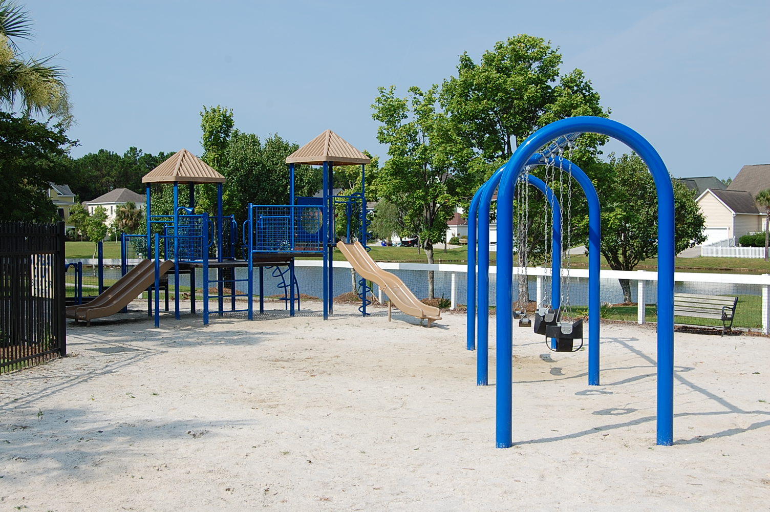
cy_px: 256
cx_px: 385
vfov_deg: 28.9
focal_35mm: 46
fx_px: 994
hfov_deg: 42.4
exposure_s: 1/320
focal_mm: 31
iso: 200
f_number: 9
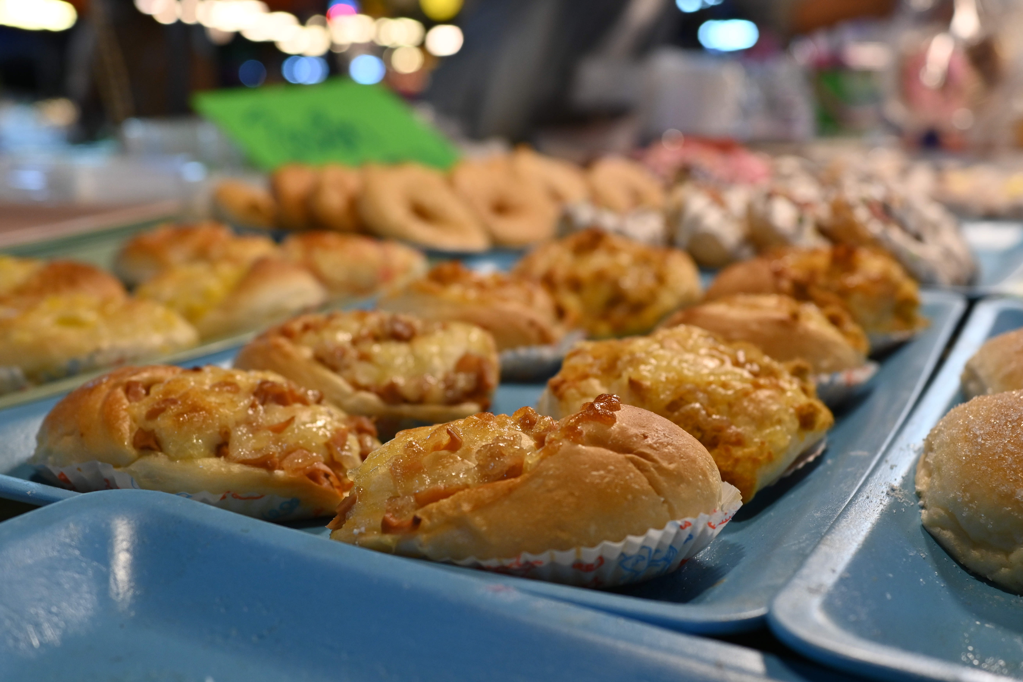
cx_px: 512
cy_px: 341
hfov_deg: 46.4
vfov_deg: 31.9
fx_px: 1193
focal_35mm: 42
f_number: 4
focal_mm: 28
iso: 400
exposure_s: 1/250
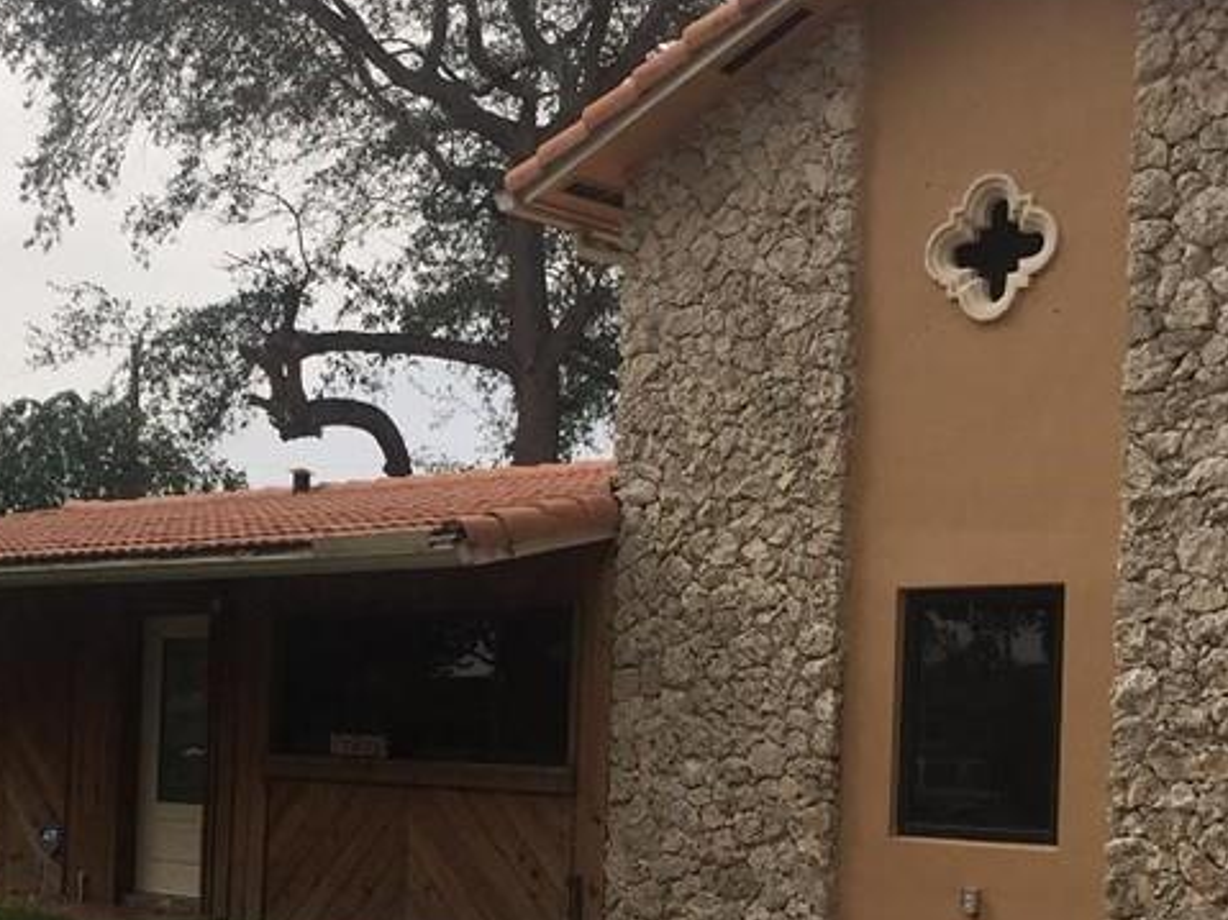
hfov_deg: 30.8
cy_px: 742
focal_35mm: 62
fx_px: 2199
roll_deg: -2.4
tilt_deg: +0.6
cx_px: 331
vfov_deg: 23.3
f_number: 2.2
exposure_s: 1/3300
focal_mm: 4.15
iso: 40
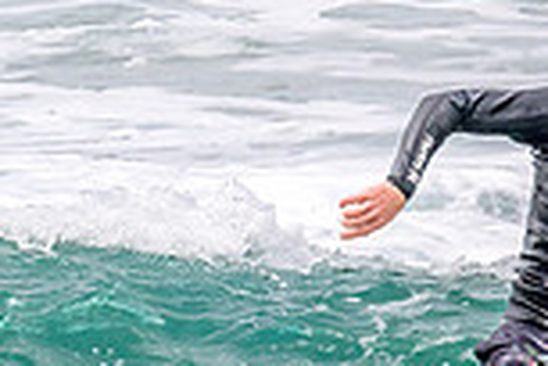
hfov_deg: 0.7
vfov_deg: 0.5
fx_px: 45907
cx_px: 244
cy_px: 282
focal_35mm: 3016
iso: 720
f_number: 11
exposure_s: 1/2000
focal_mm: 580
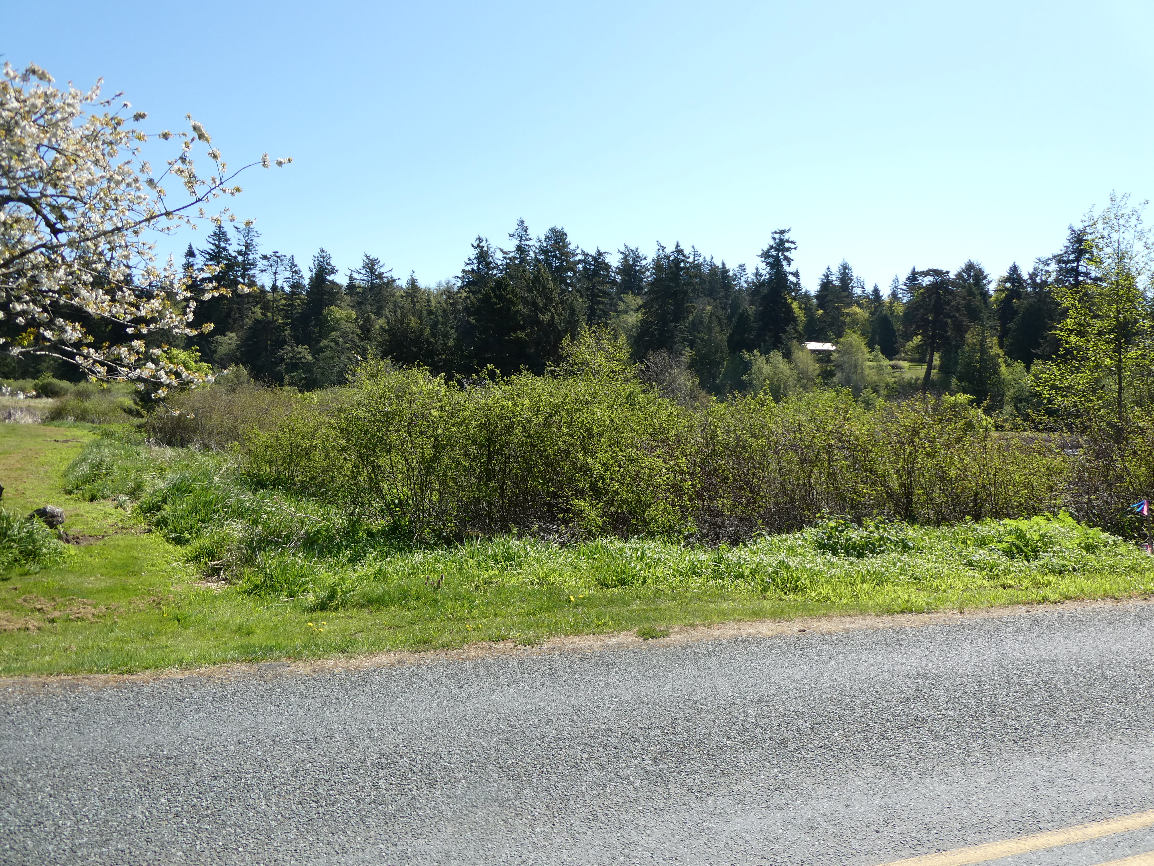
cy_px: 433
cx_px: 577
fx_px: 800
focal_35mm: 24
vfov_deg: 56.8
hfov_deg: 71.6
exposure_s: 1/640
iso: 80
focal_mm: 4.3
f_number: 3.3
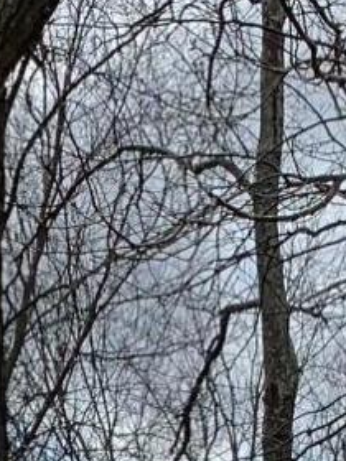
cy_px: 1442
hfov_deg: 8.0
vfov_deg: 8.6
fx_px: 2479
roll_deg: -0.3
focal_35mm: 186
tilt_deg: -1.7
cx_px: 81
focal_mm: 4.25
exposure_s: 1/1779
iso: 25
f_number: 1.8
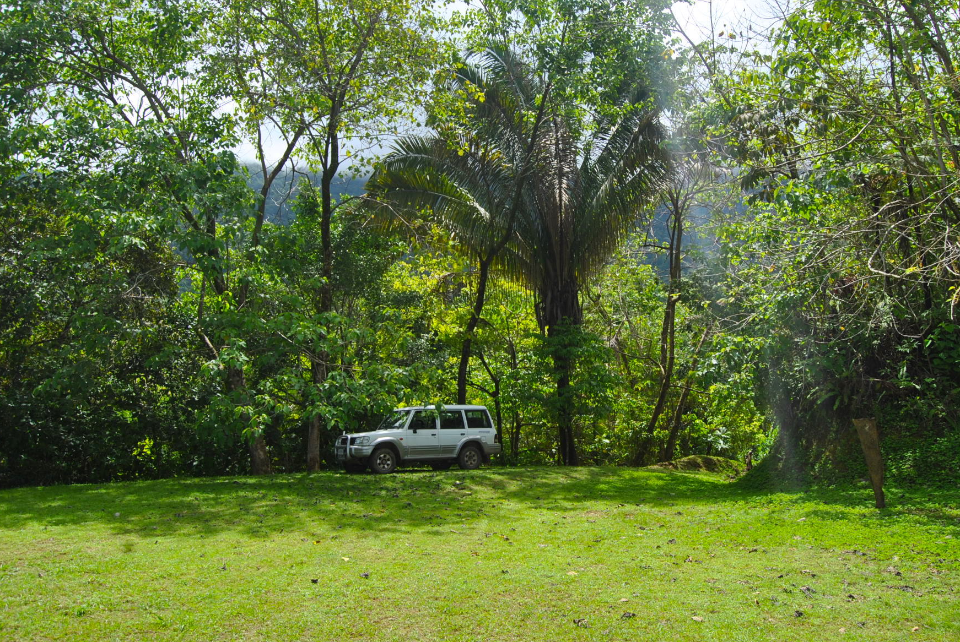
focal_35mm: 30
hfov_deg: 61.7
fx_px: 801
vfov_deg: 43.7
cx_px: 526
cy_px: 294
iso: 100
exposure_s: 1/250
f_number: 8
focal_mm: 18
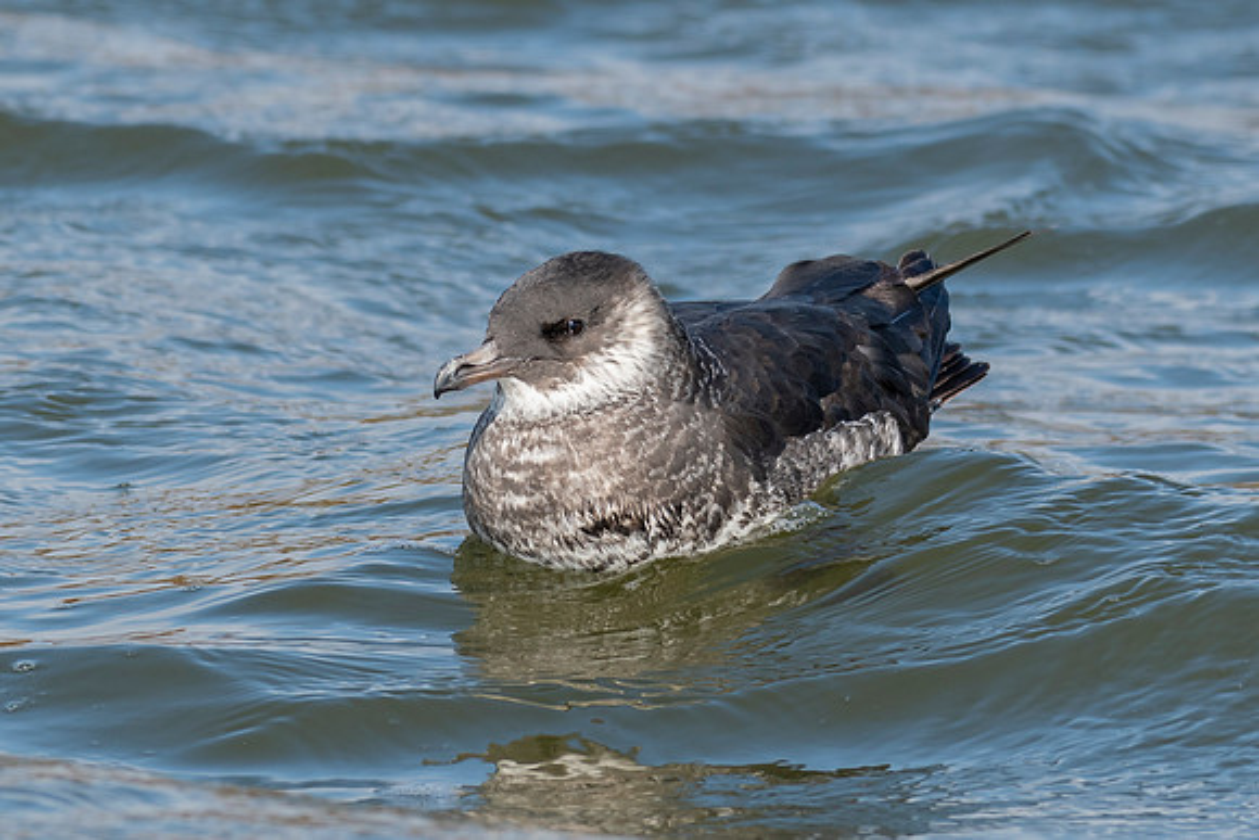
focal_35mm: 644
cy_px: 605
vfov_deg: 2.1
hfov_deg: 3.2
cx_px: 551
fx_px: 22520
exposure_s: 1/320
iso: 200
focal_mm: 210
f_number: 8
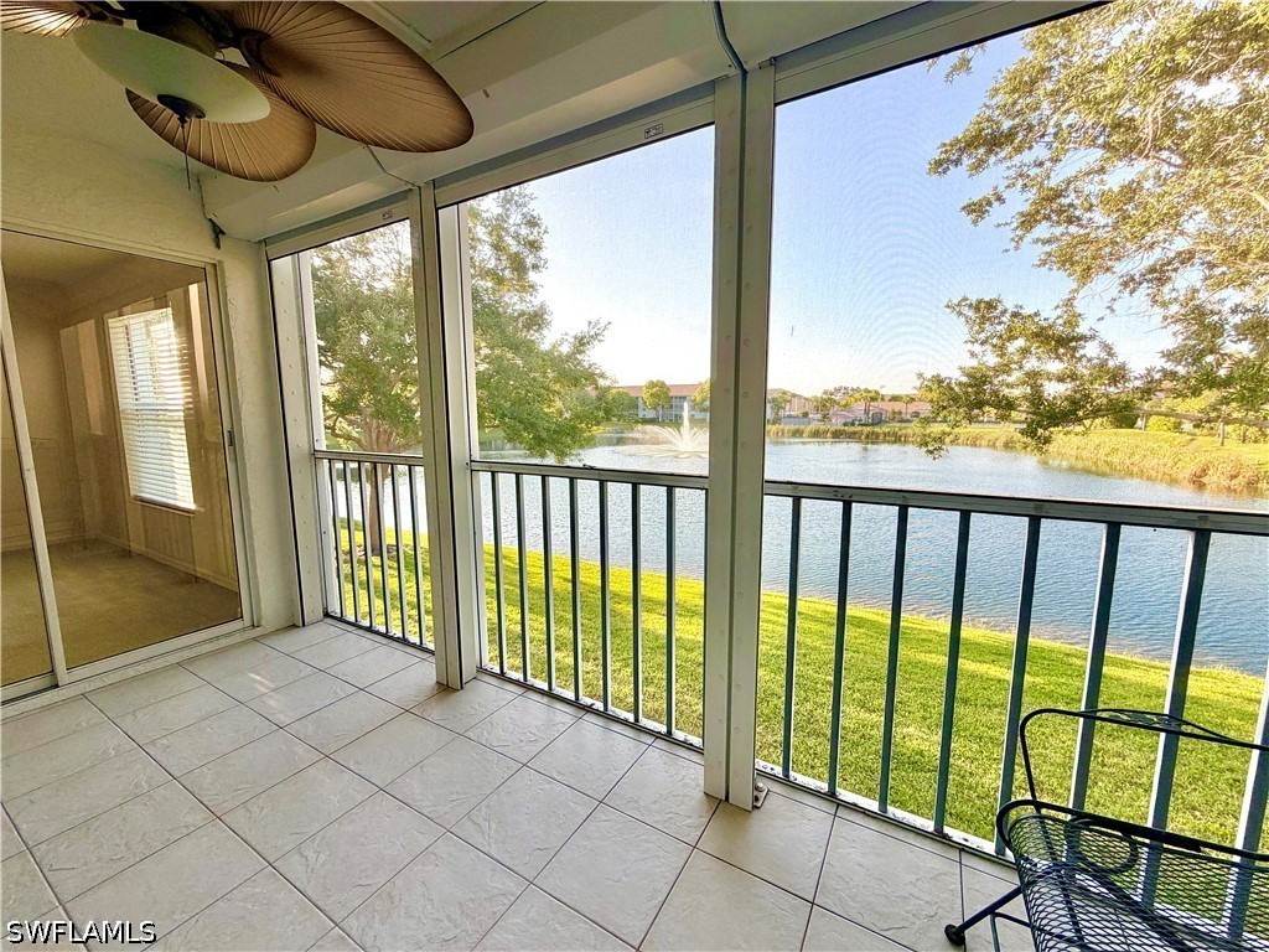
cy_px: 476
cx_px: 634
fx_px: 513
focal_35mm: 14
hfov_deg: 102.1
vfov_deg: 85.7
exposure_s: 1/167
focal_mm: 2.22
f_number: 2.2
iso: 40
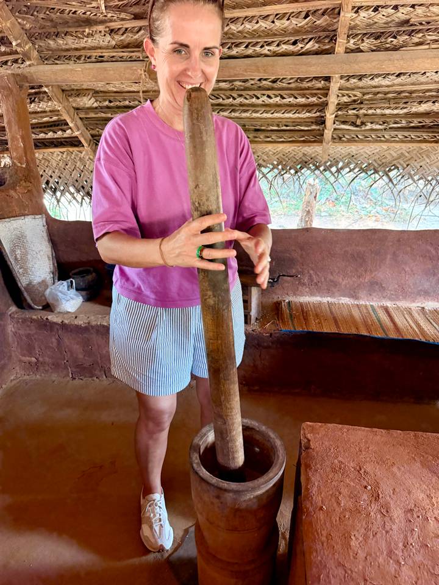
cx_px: 220
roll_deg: +0.3
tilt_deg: -22.1
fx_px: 406
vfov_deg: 71.6
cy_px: 292
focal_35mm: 24
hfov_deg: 56.8
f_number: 1.78
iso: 400
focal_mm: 6.76
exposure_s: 1/60
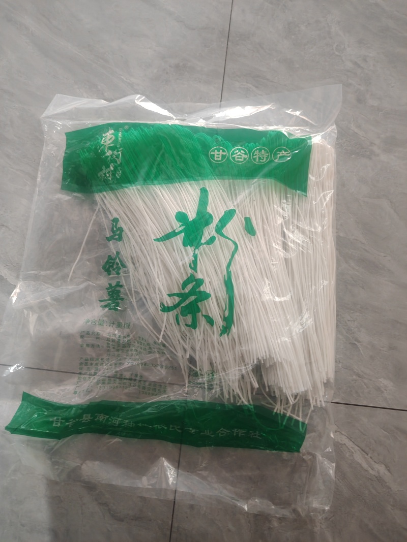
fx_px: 361
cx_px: 204
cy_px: 271
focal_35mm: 23
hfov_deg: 58.9
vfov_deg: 73.9
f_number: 1.8
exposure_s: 1/50
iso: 1000
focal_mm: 5.25
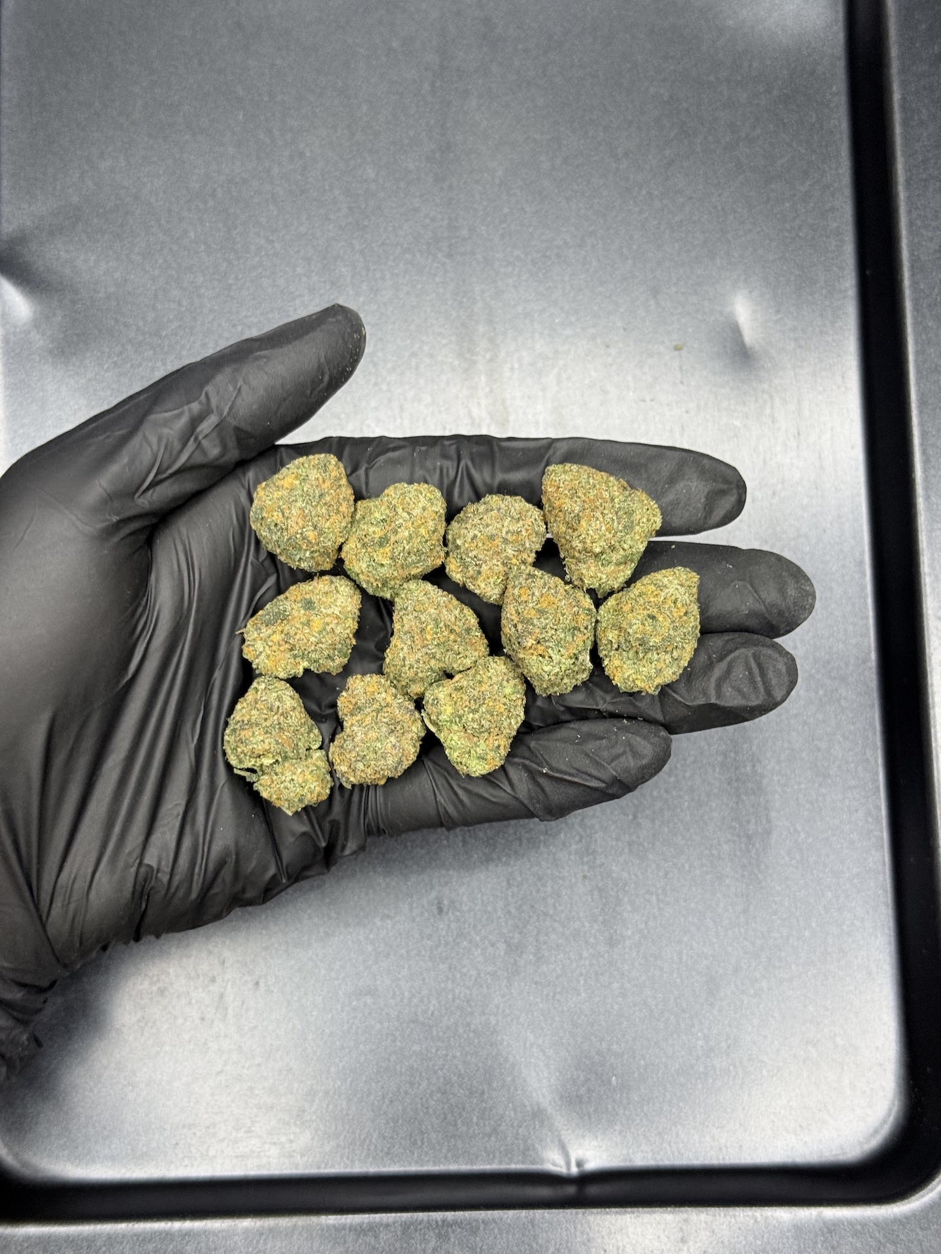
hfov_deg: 30.3
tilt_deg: -81.2
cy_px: 627
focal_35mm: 48
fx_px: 1740
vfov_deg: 39.7
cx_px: 470
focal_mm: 6.76
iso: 100
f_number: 1.78
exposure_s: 1/50
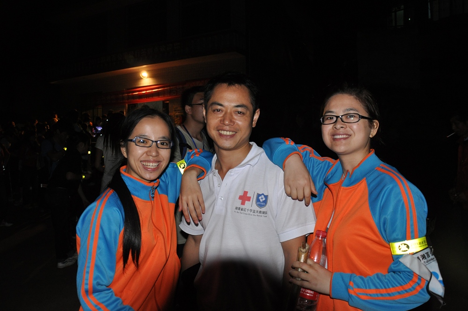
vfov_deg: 47.8
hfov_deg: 67.4
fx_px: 351
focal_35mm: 27
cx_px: 234
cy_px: 156
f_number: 3.5
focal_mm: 18
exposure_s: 1/60
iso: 800
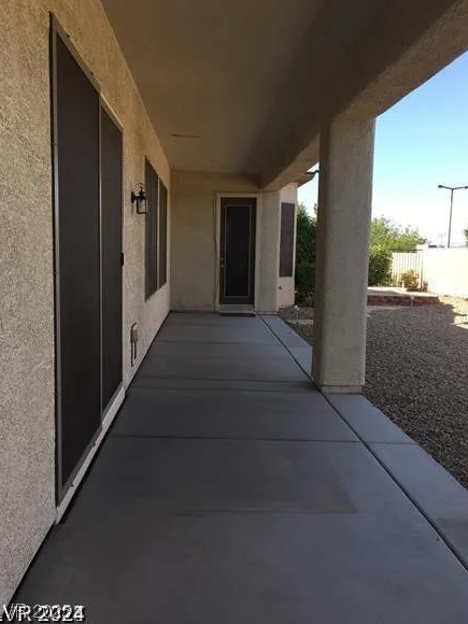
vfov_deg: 60.0
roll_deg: -0.4
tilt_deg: -5.3
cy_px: 307
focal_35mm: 30
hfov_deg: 46.8
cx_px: 230
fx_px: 541
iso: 25
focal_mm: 4.15
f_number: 2.2
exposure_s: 1/481
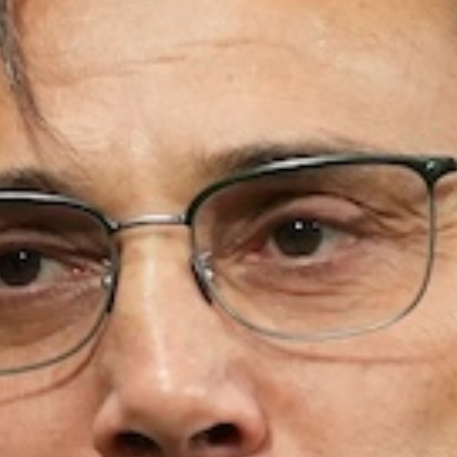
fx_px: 11755
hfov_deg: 2.2
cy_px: 558
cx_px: -84
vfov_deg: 2.2
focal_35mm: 787
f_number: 2.8
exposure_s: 1/1000
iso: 1600
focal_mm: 70
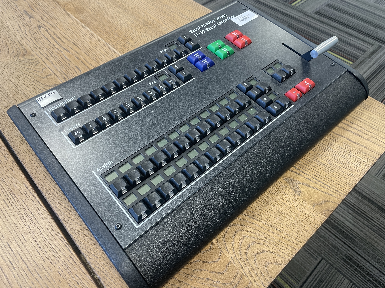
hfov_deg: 67.3
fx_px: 289
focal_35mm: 26
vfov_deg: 53.1
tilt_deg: -52.8
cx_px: 192
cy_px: 144
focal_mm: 4.2
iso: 125
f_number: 1.6
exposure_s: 1/60
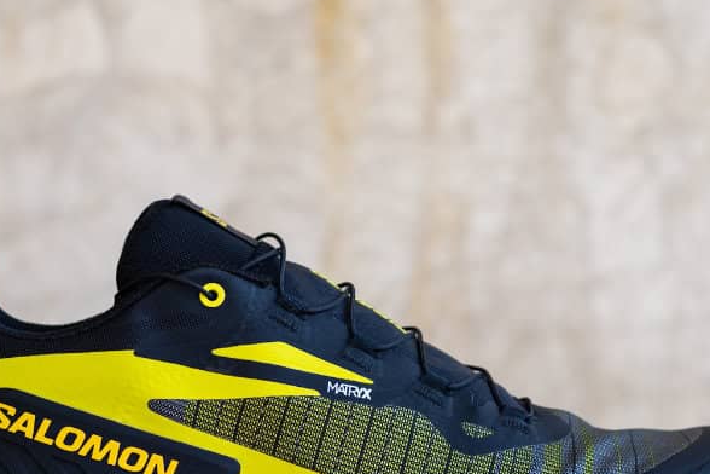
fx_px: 2012
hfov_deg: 20.0
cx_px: 286
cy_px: 444
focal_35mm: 102
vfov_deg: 13.3
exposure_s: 1/160
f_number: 4
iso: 200
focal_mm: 50
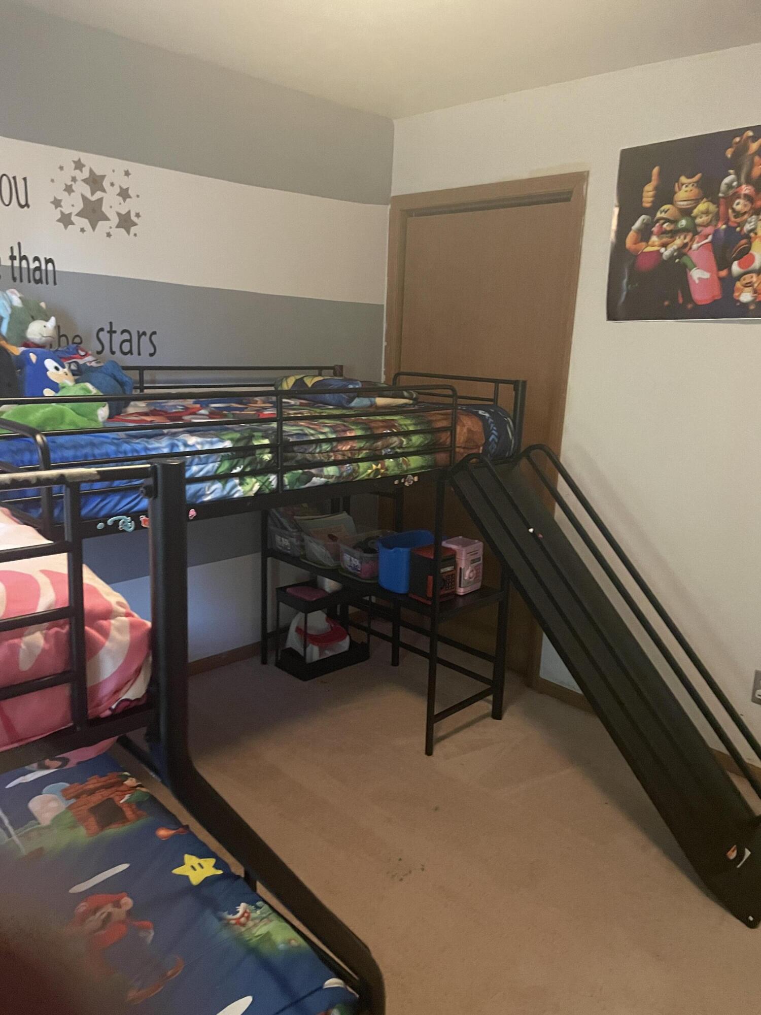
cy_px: 508
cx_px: 380
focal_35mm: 26
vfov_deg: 67.3
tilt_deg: -15.3
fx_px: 762
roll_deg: -2.7
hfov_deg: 53.1
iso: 800
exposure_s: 1/30
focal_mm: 4.2
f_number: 1.6
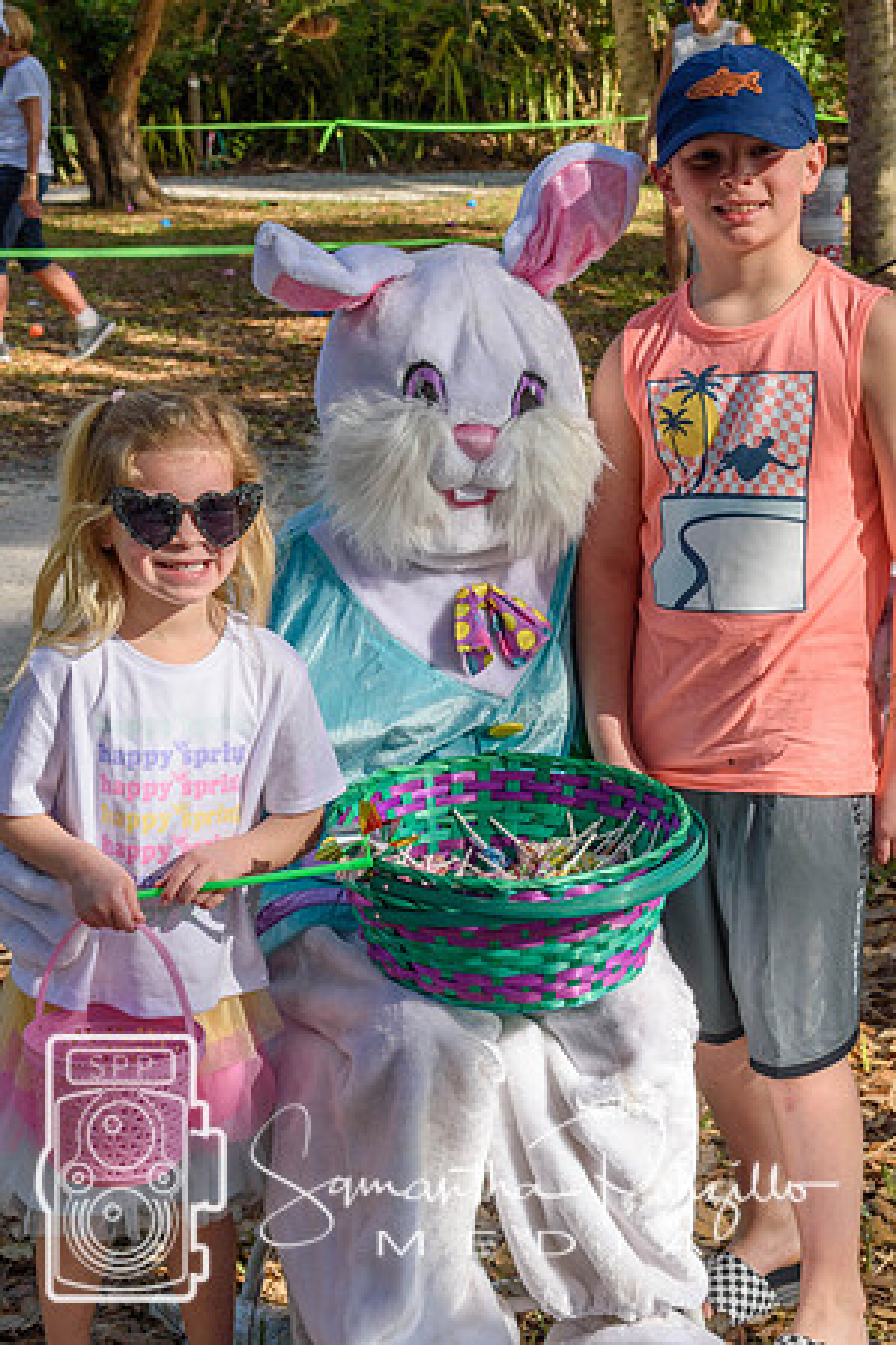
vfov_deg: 26.0
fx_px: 2912
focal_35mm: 78
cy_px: 672
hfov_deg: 17.5
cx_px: 448
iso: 200
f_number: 10
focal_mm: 52
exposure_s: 1/400
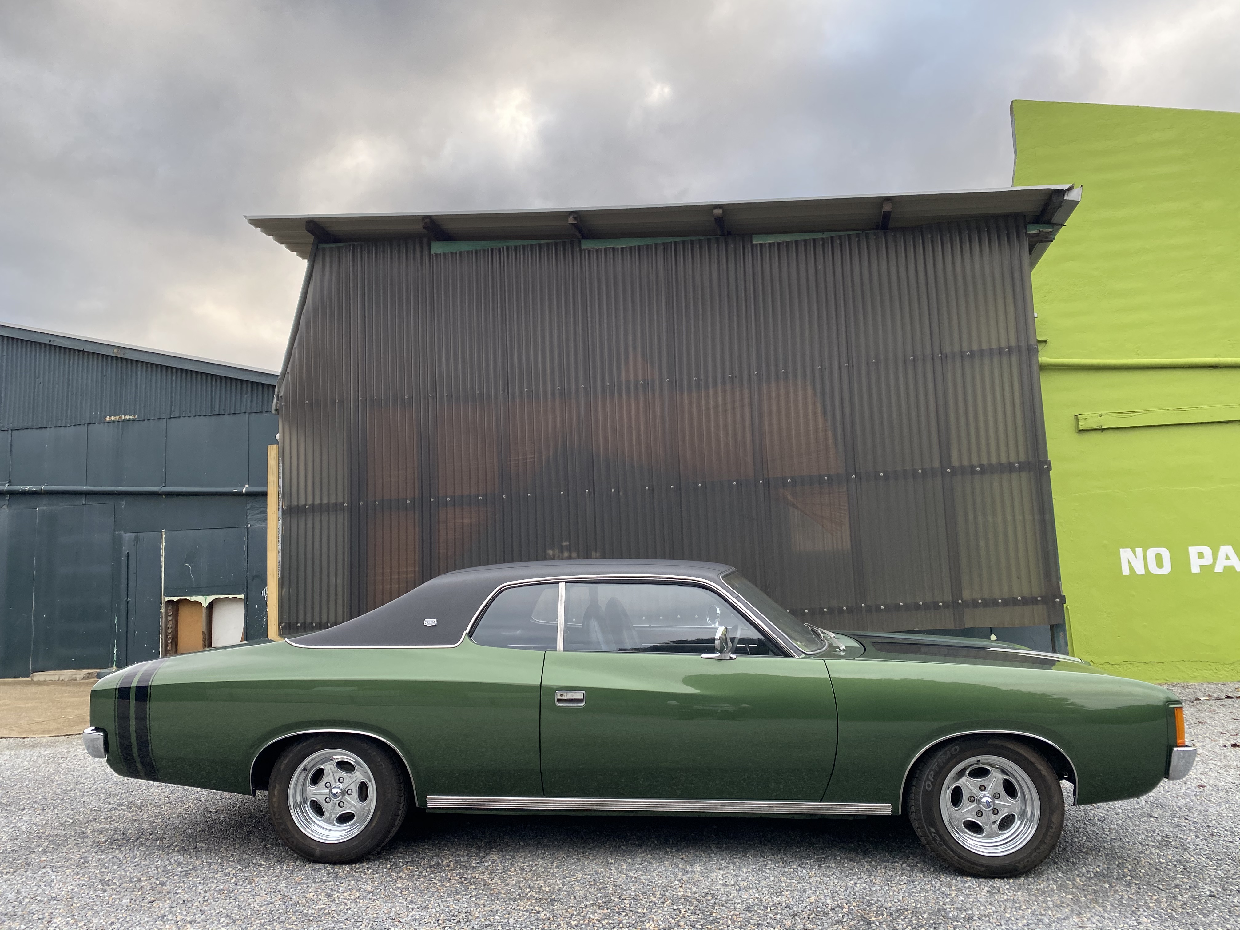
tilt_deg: +8.0
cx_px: 620
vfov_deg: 53.1
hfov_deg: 67.3
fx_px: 931
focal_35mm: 26
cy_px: 465
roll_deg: +2.7
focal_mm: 4.25
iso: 40
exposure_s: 1/122
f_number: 1.8
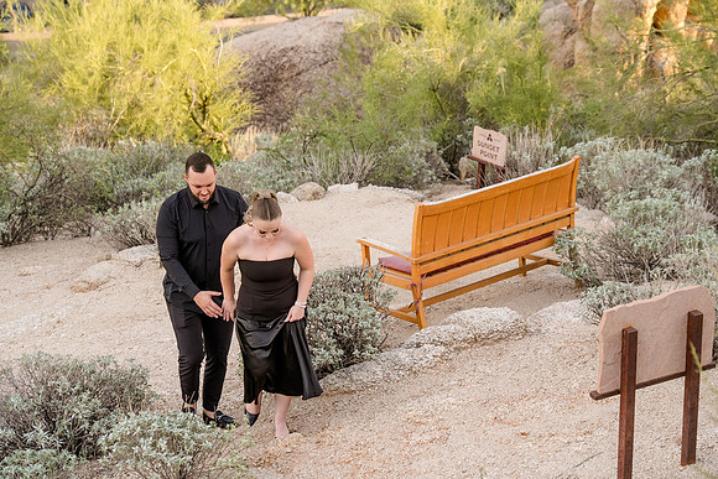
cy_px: 240
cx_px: 359
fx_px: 1576
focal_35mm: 79
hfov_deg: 25.7
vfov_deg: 17.3
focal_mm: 79
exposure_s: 1/250
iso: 320
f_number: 5.6
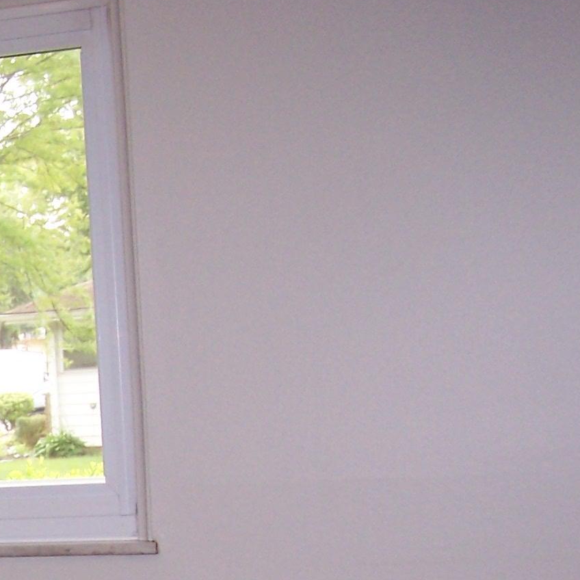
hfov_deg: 15.9
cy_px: 640
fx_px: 1934
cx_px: -241
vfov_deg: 16.5
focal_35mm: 102
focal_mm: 6.3
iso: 140
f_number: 2.8
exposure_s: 1/60
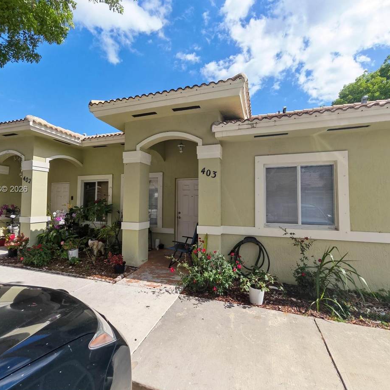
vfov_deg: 87.4
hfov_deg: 87.4
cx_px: 194
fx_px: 204
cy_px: 190
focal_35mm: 16
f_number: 2
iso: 50
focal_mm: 1.82
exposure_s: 1/1400
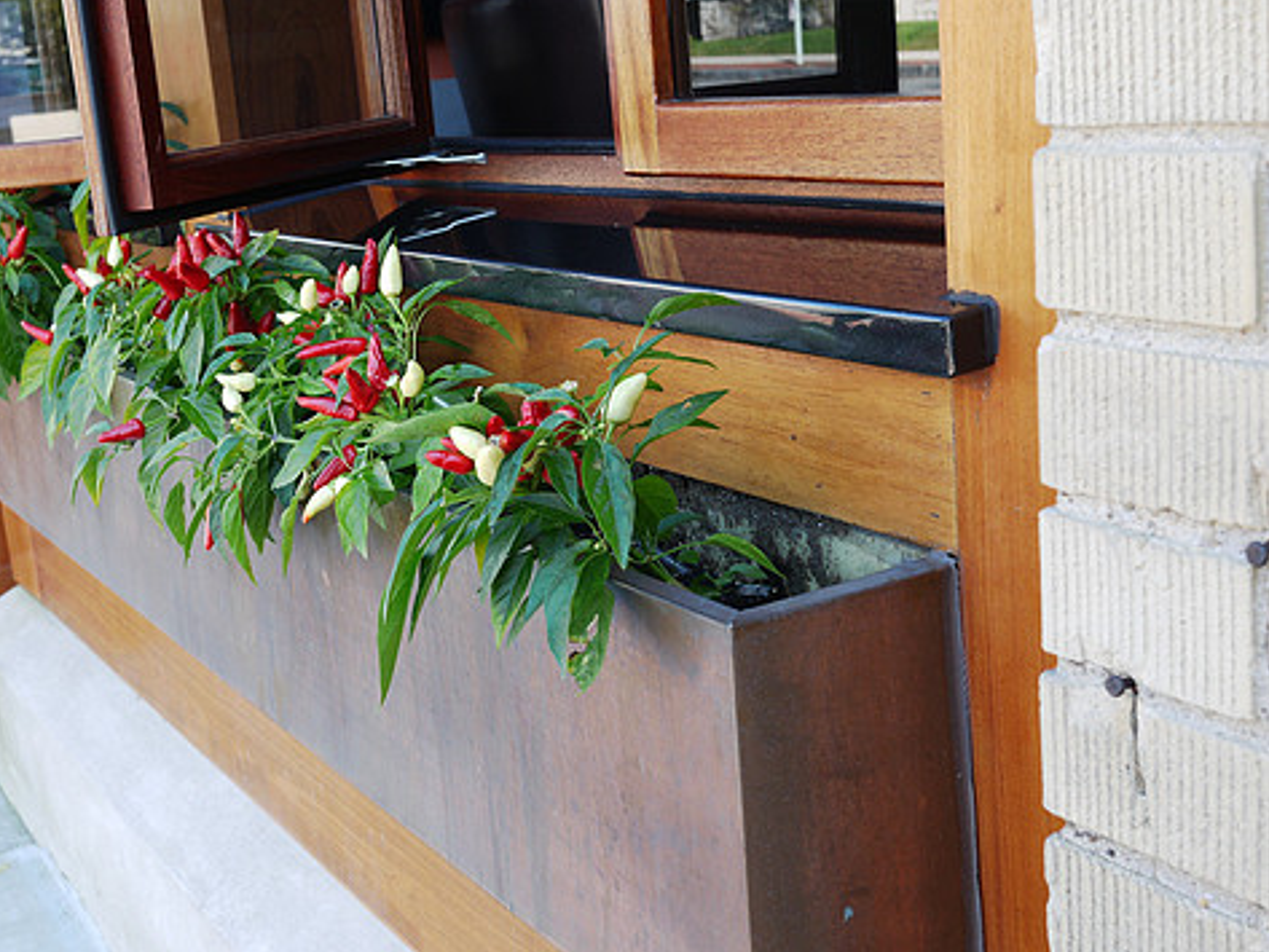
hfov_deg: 38.7
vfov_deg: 29.7
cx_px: 494
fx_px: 1797
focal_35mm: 49
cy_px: 465
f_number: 5.6
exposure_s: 1/30
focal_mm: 20
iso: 100
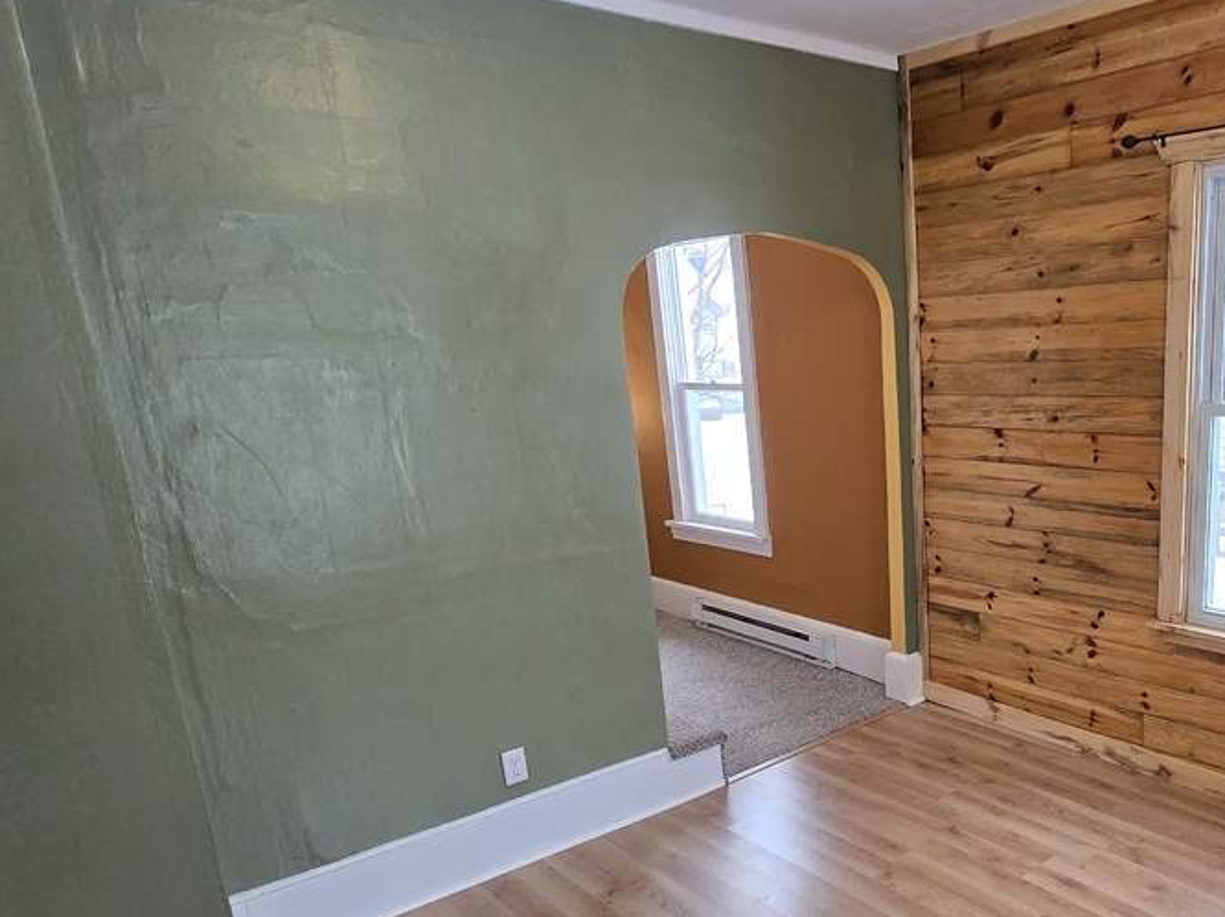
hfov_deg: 63.8
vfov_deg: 54.0
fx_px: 884
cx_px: 967
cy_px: 597
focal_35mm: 25
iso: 125
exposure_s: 1/60
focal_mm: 2.2
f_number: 2.2
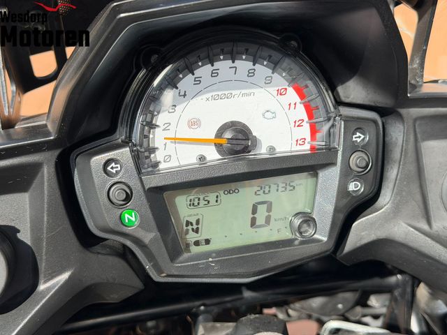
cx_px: 224
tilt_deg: -39.9
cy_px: 168
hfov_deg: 39.7
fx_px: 620
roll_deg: -6.9
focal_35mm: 48
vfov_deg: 30.3
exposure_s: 1/2577
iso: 100
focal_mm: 6.76
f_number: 1.78
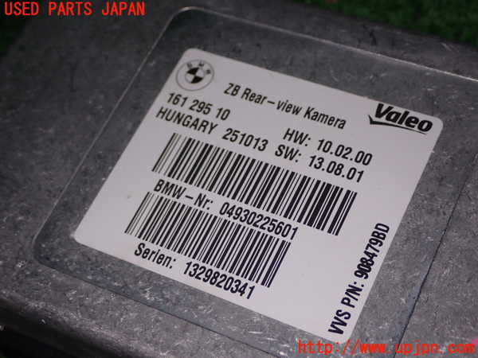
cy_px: 179
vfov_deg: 21.9
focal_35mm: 67
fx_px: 925
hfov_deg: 29.0
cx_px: 239
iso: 200
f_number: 11
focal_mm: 11.88
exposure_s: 1/60
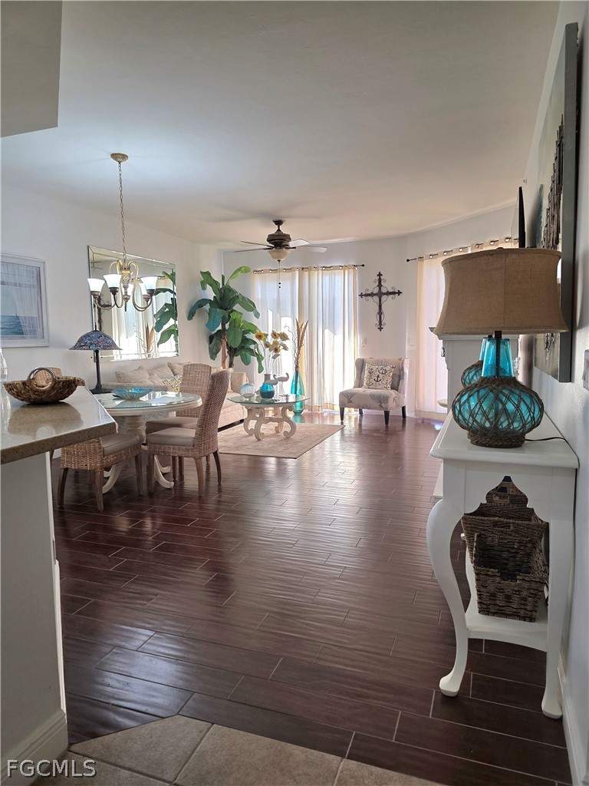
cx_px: 294
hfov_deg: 58.9
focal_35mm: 23
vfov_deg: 73.9
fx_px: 522
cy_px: 393
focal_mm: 6.3
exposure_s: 1/120
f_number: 1.7
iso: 125
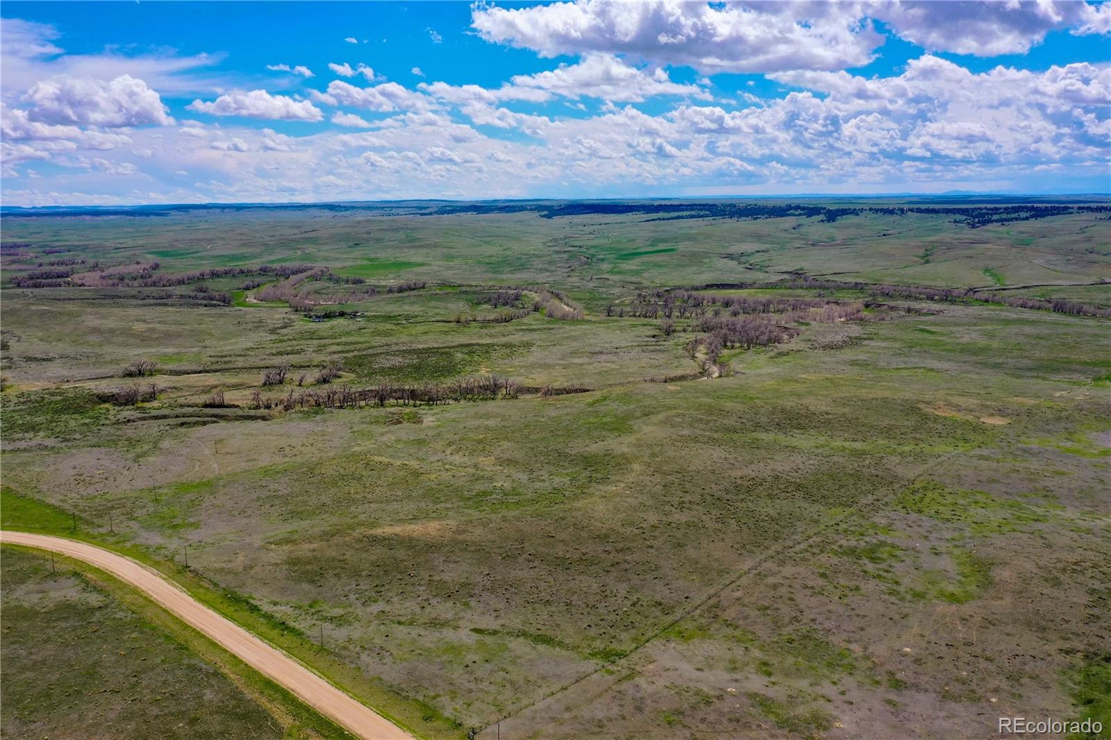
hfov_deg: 65.5
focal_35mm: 28
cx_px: 556
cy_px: 370
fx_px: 864
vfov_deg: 46.4
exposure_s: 1/500
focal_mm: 10.26
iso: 100
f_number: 6.3
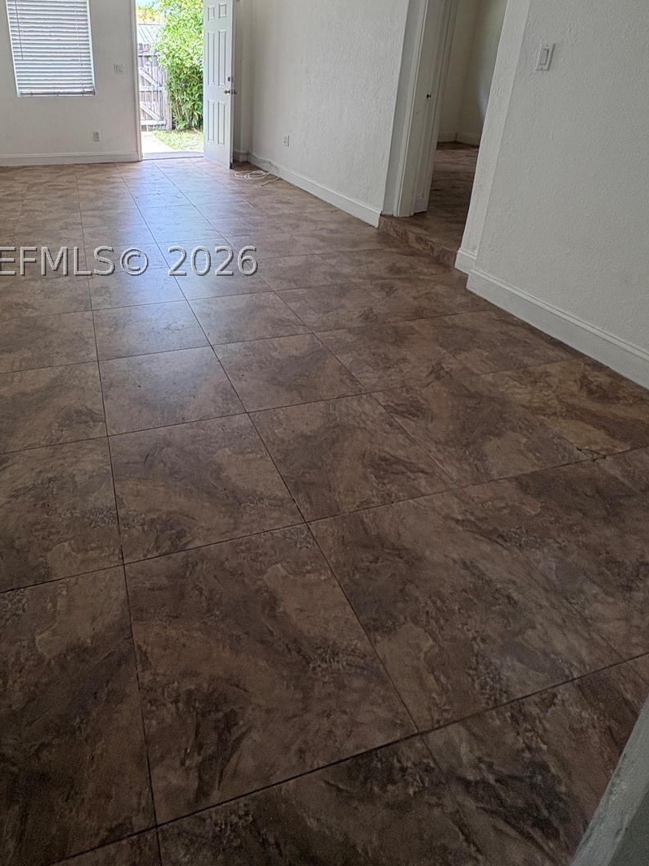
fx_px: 525
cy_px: 261
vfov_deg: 75.5
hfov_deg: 61.7
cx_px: 210
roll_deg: -0.6
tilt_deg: -19.5
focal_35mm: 21
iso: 64
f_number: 2.2
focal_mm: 2.22
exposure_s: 1/99
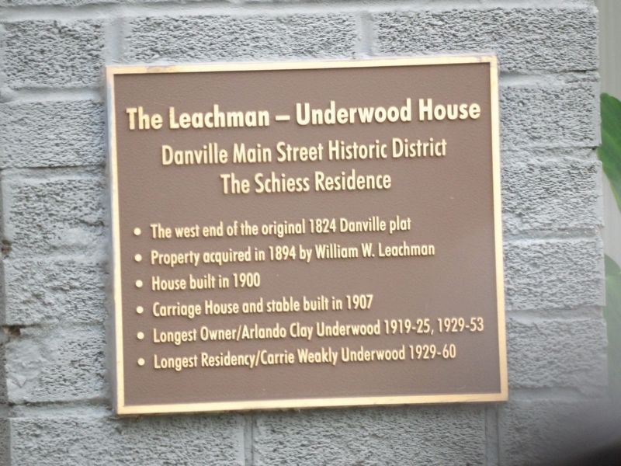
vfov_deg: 1.4
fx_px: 18890
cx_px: 310
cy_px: 233
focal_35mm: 1053
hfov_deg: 1.9
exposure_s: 1/125
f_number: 5.7
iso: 625
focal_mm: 188.8
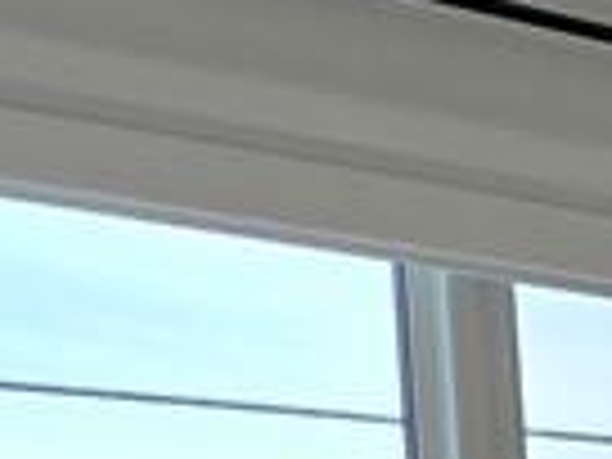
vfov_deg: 7.7
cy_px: 1246
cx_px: 2079
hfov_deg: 8.6
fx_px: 3059
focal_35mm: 173
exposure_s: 1/300
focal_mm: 5.4
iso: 25
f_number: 1.8
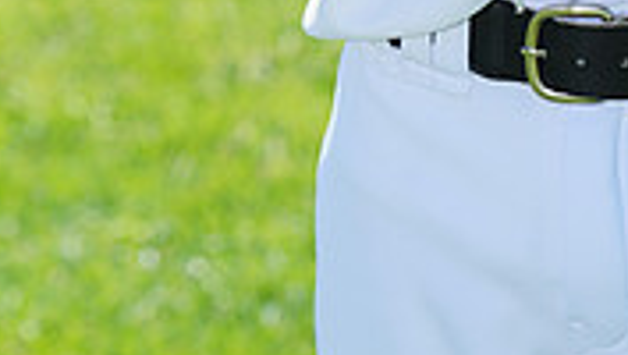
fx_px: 10535
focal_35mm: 632
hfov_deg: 3.4
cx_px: 545
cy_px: -582
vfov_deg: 1.9
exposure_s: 1/250
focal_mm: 184
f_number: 9
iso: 200
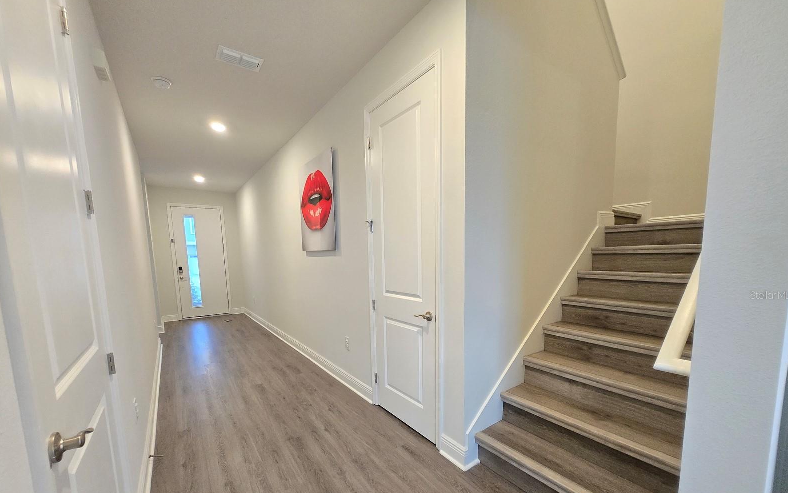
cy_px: 295
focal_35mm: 14
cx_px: 397
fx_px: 301
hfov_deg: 105.3
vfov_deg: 77.8
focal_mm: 1.7
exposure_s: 1/60
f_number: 2.2
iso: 500
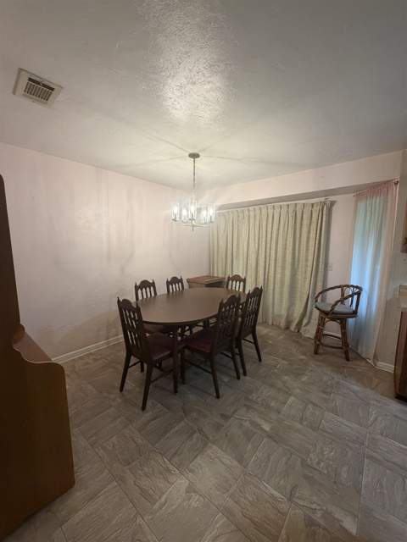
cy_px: 271
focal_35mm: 14
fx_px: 219
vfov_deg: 102.1
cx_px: 204
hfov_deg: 85.7
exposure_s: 1/60
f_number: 2.2
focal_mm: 2.22
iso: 320
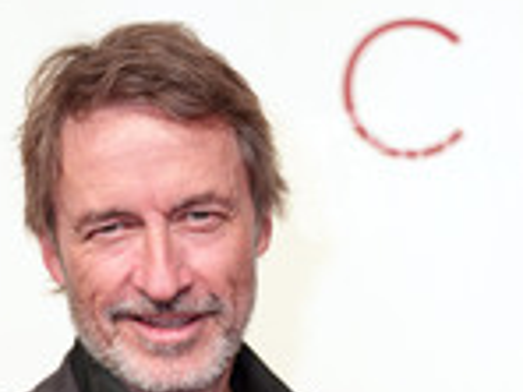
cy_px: 689
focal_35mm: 182
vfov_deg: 7.9
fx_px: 2750
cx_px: 141
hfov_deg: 10.8
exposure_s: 1/250
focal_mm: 70
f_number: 2.8
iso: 320
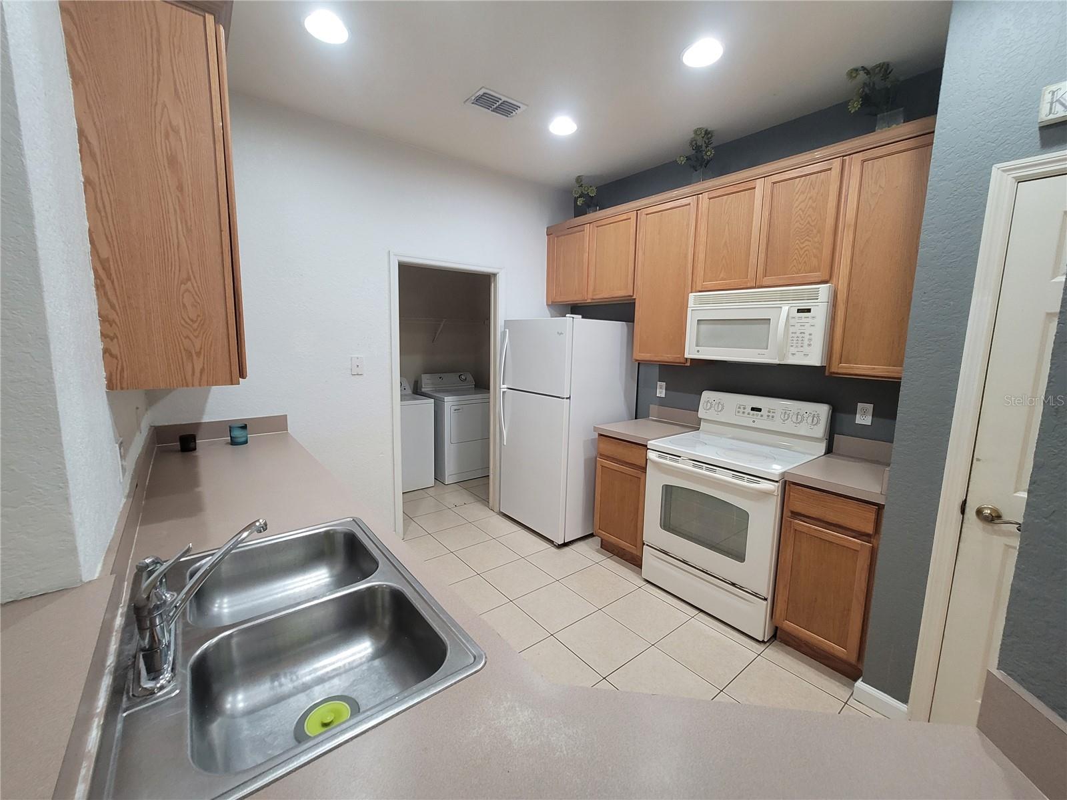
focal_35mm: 13
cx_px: 534
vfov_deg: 89.9
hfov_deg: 106.2
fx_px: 401
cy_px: 400
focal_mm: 2.2
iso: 250
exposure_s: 1/60
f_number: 2.2
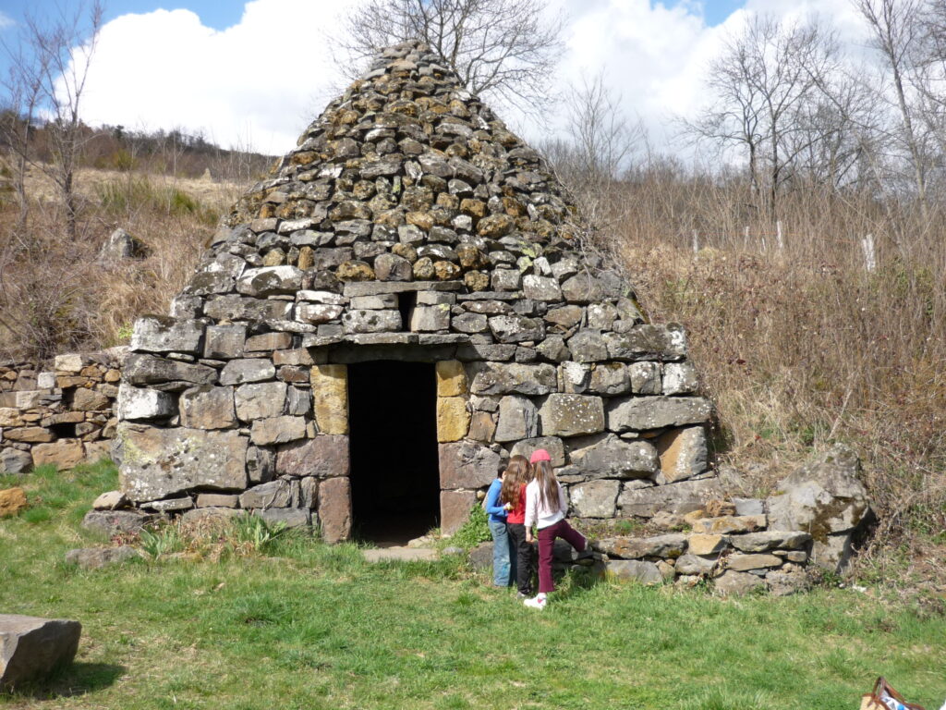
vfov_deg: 42.9
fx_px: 902
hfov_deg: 55.4
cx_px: 473
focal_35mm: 33
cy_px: 355
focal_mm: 5.5
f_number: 2.8
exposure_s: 1/800
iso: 100
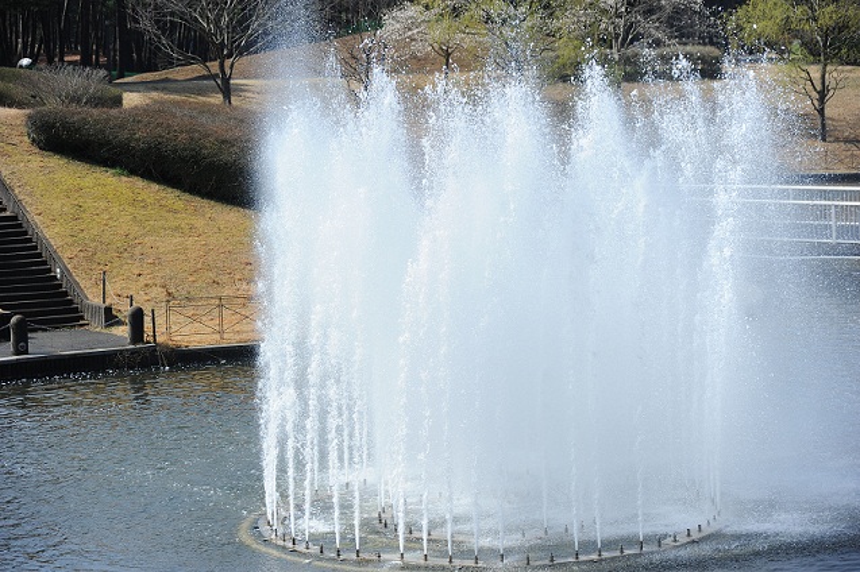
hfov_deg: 19.5
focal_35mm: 105
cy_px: 286
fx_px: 2507
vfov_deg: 13.0
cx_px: 430
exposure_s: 1/2000
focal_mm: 105
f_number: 7.1
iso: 500
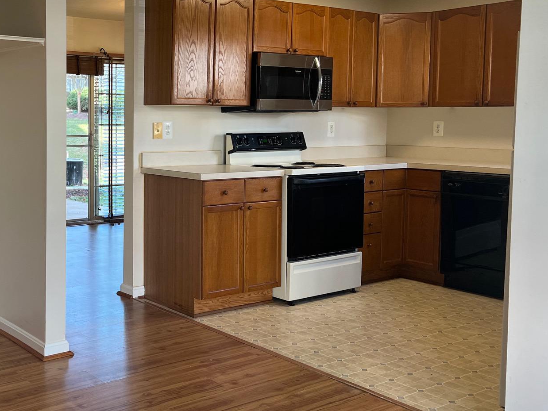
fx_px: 681
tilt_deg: -4.2
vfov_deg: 33.5
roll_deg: +0.6
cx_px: 97
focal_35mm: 43
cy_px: 172
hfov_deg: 41.6
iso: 64
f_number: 1.5
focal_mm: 5.7
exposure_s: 1/120
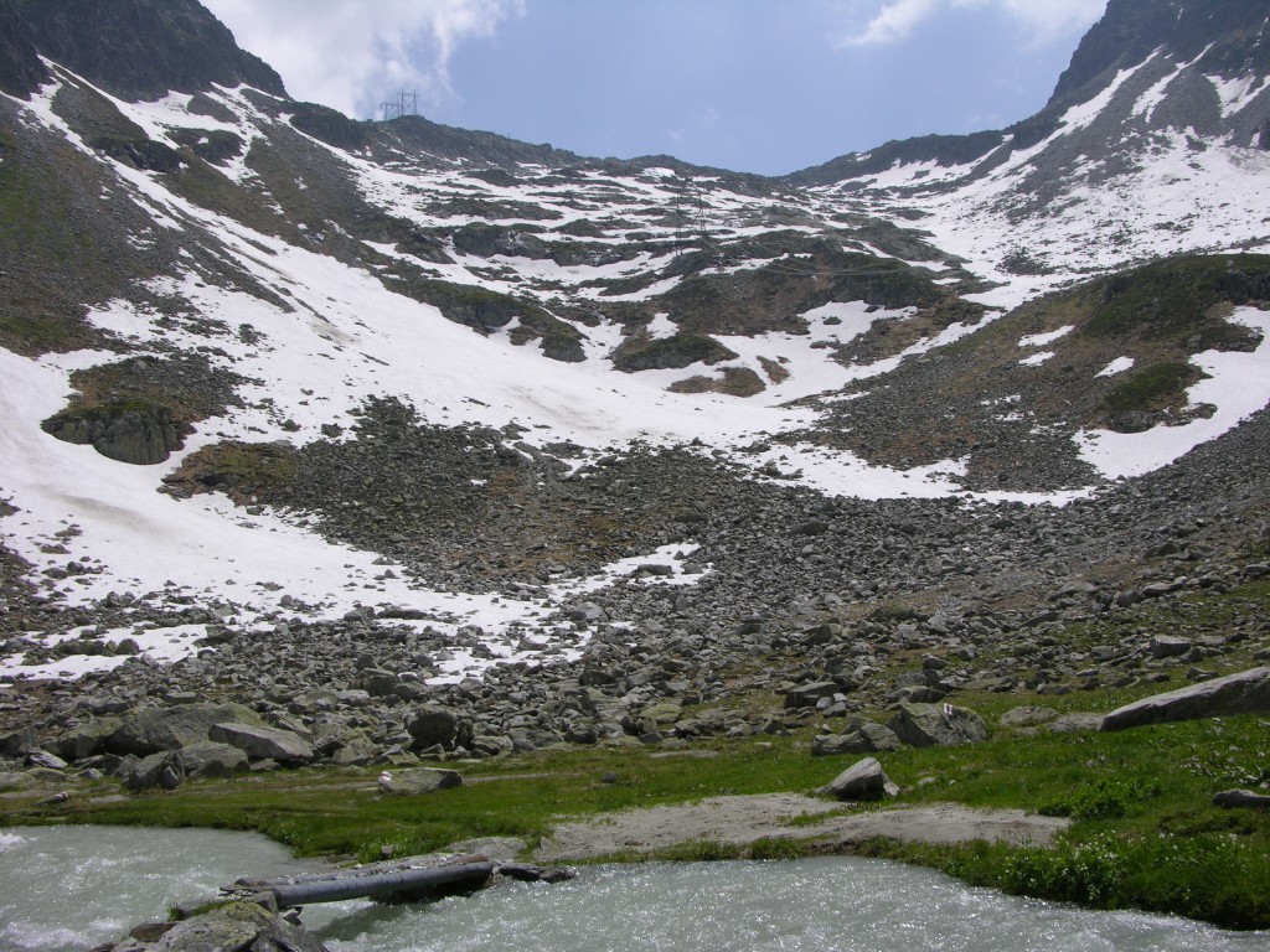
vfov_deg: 40.7
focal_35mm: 35
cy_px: 476
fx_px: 1284
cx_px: 635
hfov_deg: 52.6
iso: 50
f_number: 8
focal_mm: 8.9
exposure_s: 1/338
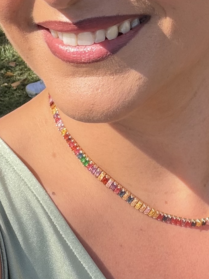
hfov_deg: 14.1
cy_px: -15
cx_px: 261
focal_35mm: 101
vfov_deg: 18.8
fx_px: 813
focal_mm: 2.71
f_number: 1.9
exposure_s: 1/338
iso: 32
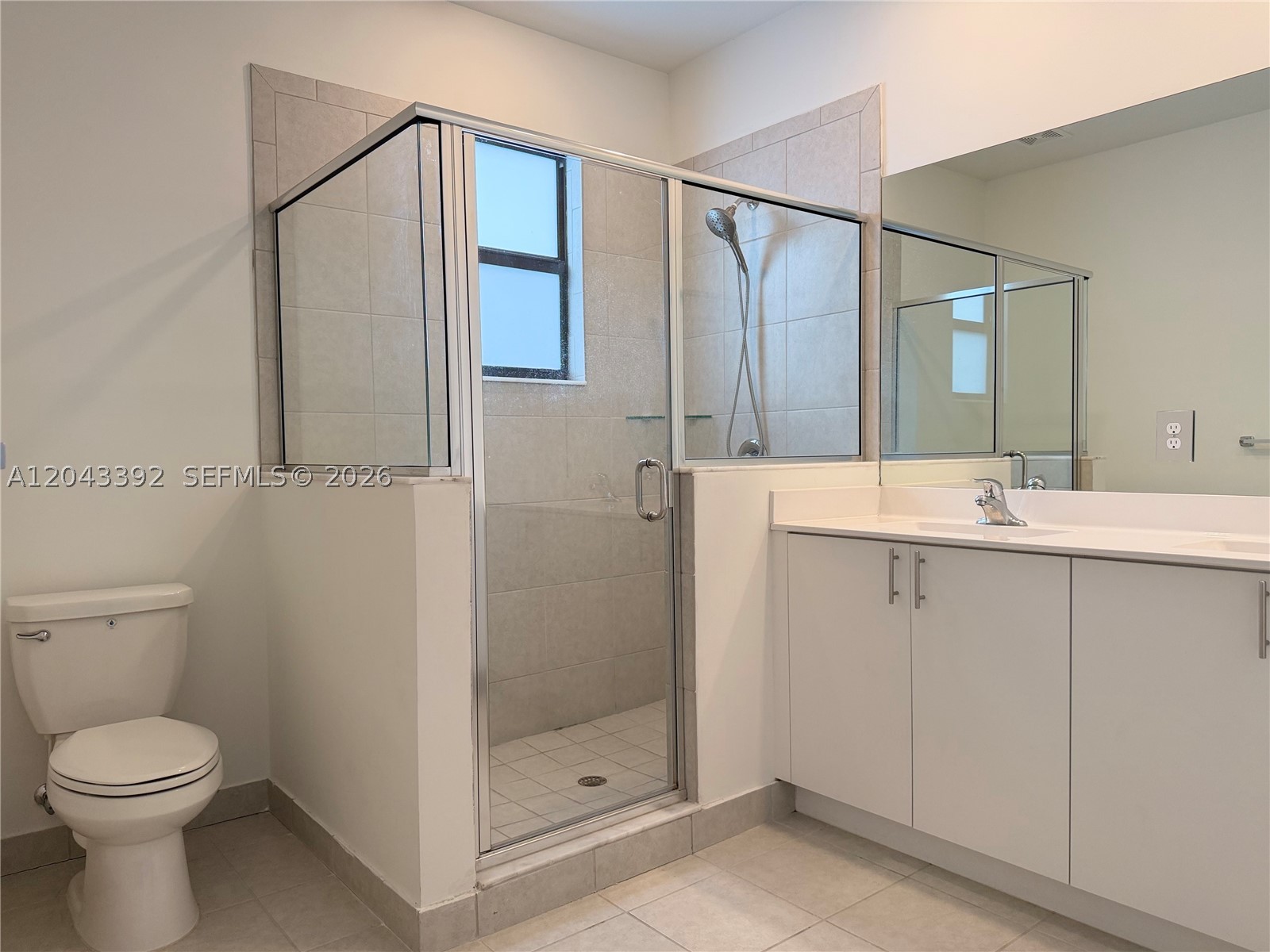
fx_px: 881
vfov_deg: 56.8
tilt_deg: -1.7
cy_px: 476
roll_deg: +0.2
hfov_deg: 71.6
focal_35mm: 24
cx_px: 635
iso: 125
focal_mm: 6.76
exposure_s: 1/204
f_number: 1.78
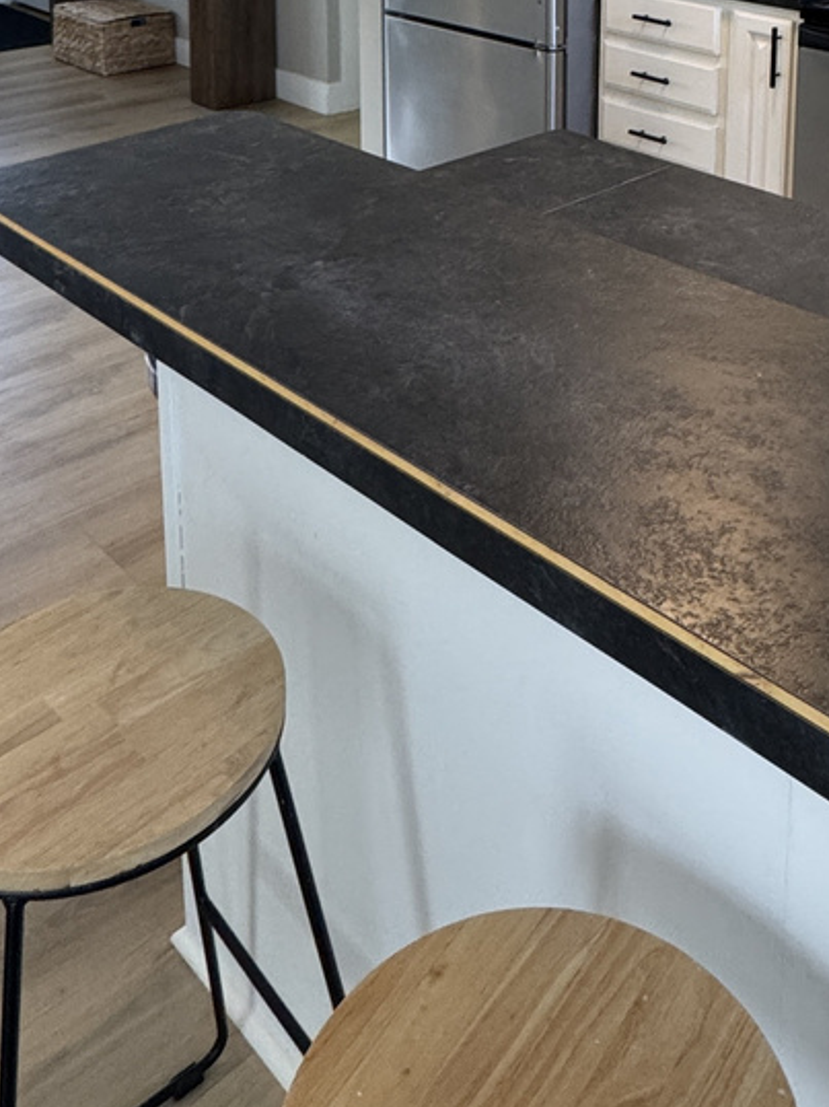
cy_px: -51
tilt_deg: -8.4
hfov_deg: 35.6
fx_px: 1278
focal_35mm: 40
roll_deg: -0.2
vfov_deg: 39.9
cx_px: 543
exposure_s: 1/120
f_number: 2.2
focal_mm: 2.22
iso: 250
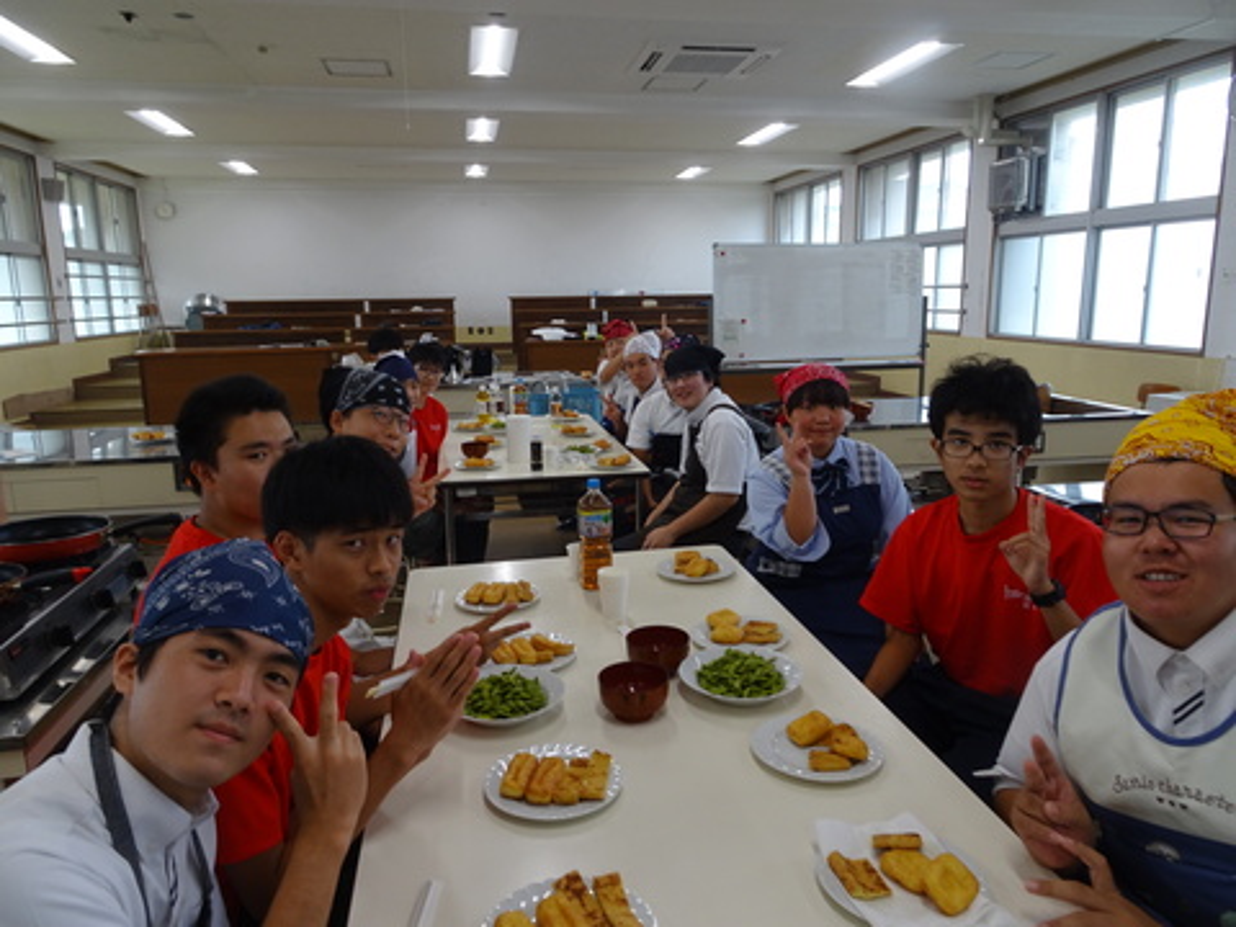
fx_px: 857
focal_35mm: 24
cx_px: 618
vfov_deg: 56.8
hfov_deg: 71.6
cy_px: 464
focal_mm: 4.1
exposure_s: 1/40
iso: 80
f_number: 3.5
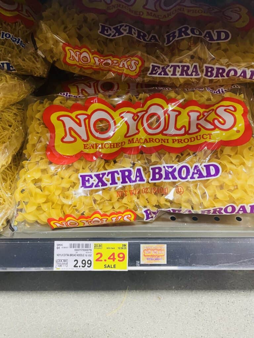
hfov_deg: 53.1
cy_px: 169
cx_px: 127
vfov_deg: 67.3
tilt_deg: -38.8
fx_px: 254
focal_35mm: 26
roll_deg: -1.8
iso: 320
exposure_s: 1/60
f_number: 1.6
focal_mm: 4.2
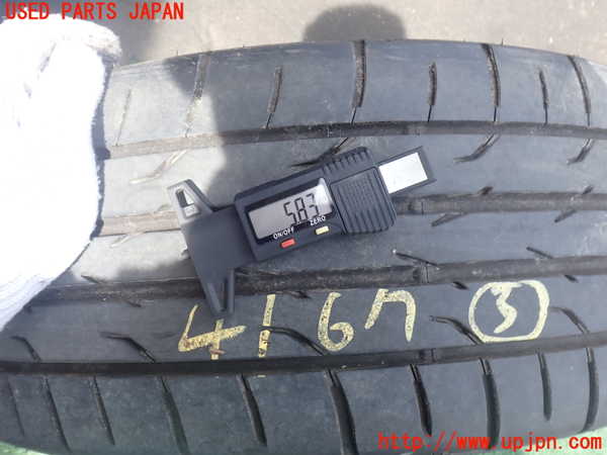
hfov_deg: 60.0
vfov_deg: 46.8
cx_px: 304
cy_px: 228
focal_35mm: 30
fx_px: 526
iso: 100
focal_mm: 5.4
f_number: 3.2
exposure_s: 1/160
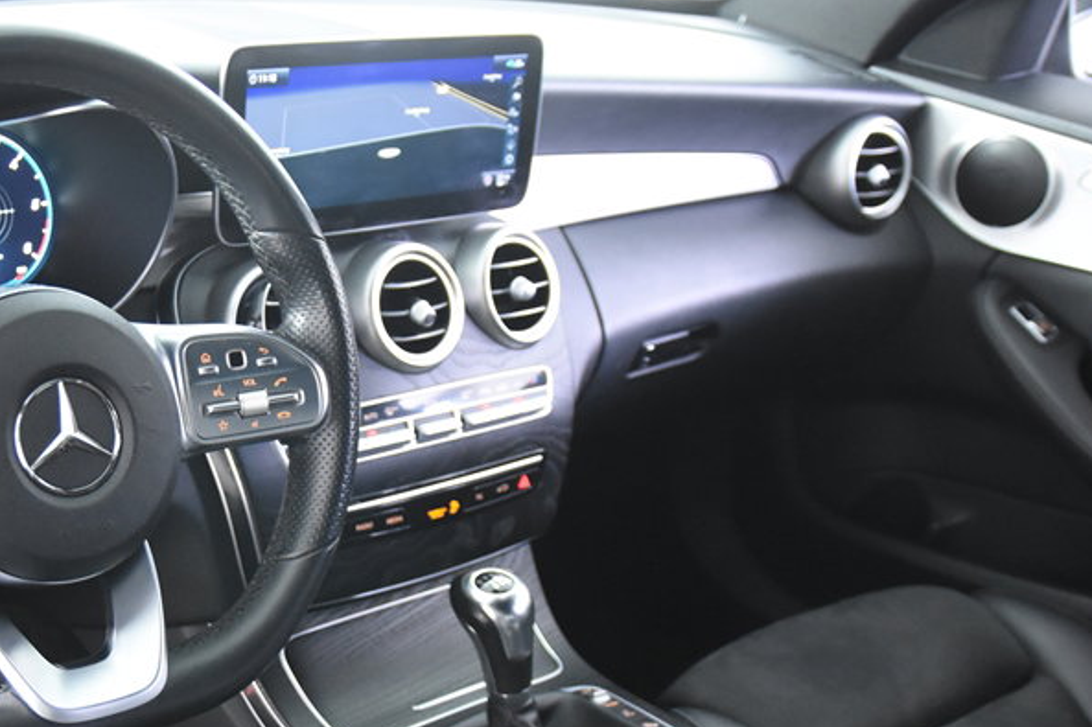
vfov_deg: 23.5
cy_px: 555
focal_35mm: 57
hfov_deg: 34.1
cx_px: 234
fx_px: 1728
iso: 3600
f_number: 3
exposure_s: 1/30
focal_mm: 22
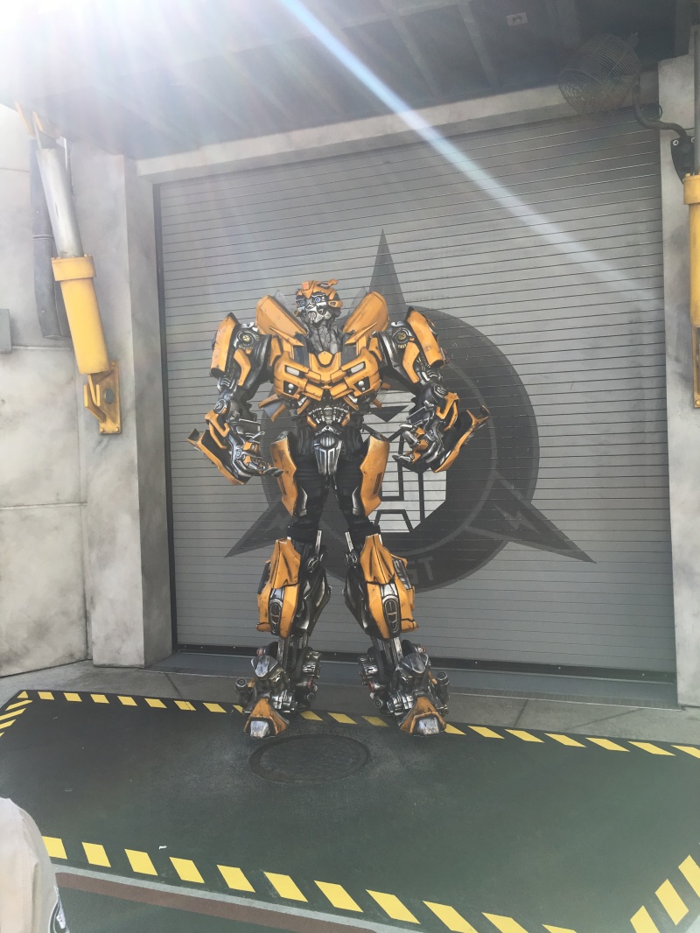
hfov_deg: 48.2
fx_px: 782
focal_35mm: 29
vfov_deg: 61.6
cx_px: 350
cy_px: 466
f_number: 2.2
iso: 25
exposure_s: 1/605
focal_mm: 4.15
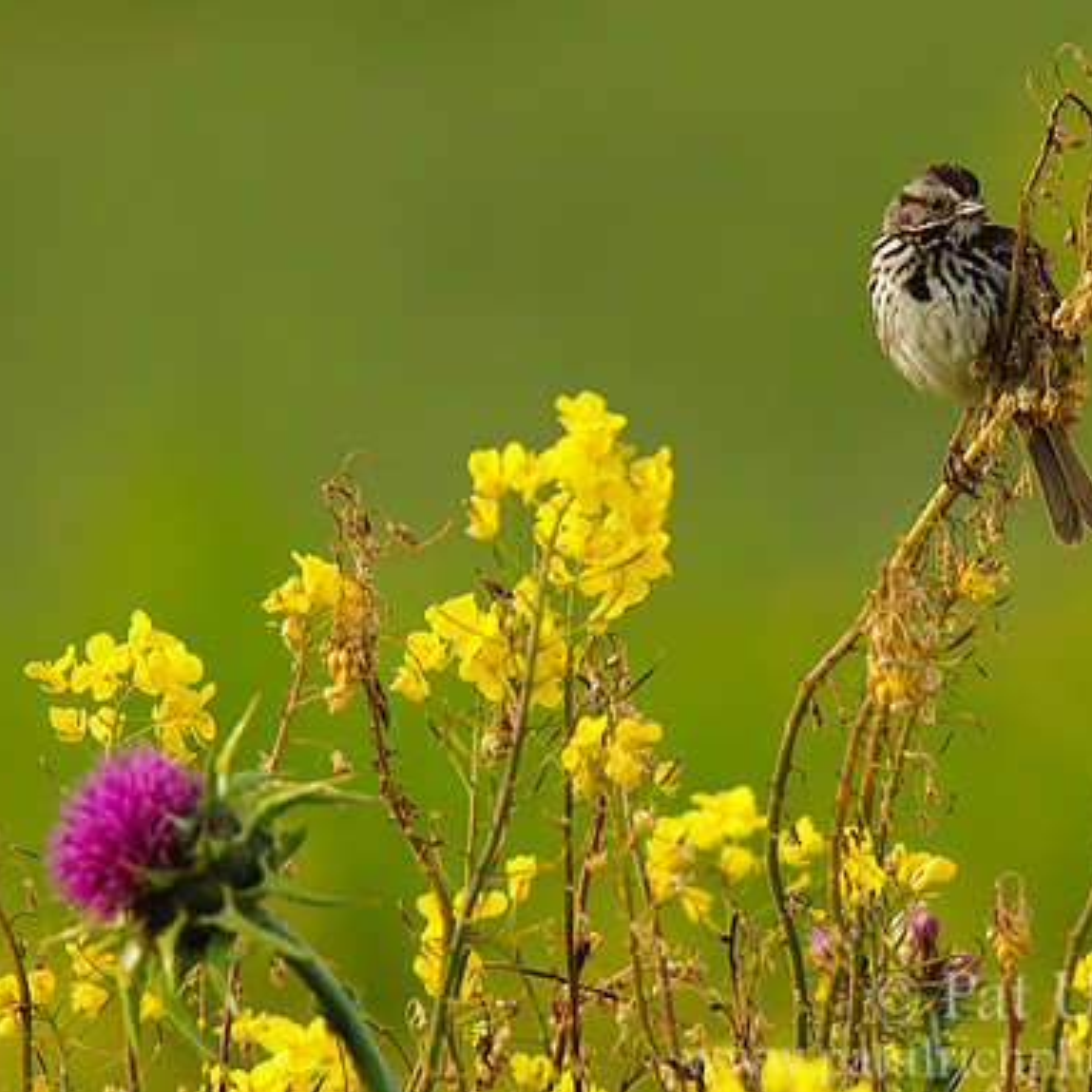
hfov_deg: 2.3
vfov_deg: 2.3
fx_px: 27553
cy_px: 546
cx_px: 613
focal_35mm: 772
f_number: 8
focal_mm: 400
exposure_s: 1/160
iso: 400
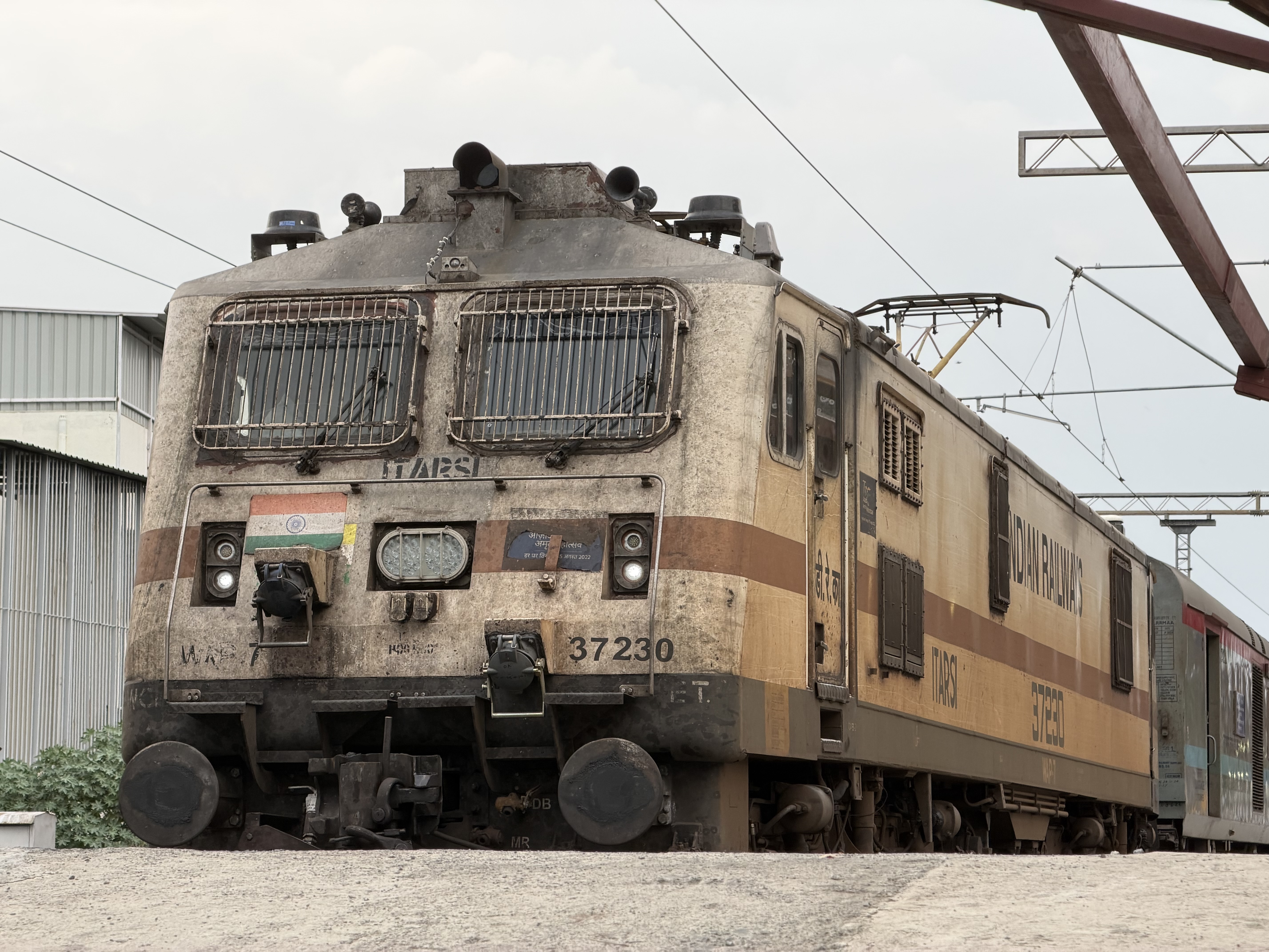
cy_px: 476
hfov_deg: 19.6
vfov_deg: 14.8
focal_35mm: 100
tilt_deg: +5.5
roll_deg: -0.5
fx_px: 3666
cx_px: 634
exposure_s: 1/121
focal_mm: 16.89
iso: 50
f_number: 2.8
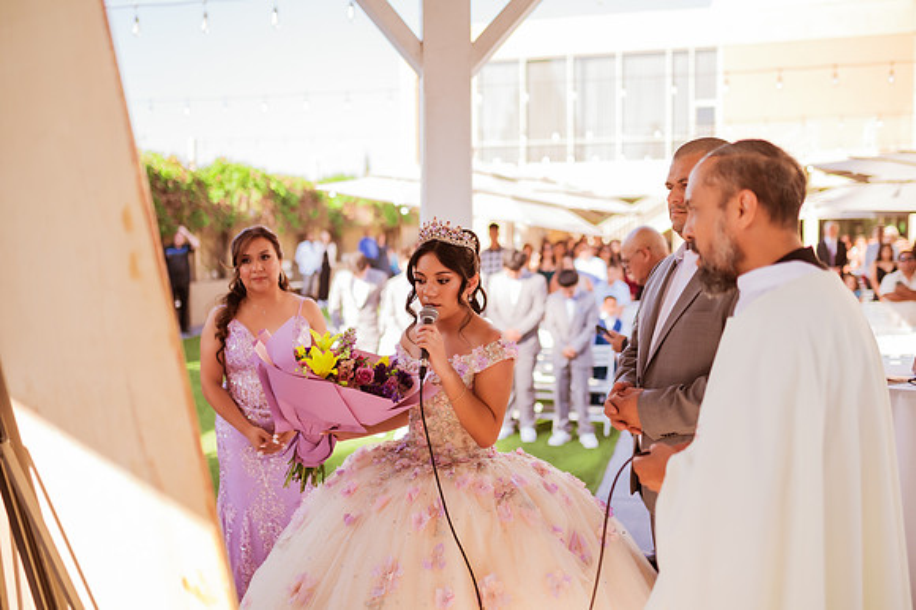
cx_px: 458
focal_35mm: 36
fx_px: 905
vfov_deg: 37.2
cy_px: 305
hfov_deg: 53.7
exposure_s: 1/800
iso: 100
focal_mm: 35
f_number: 1.6
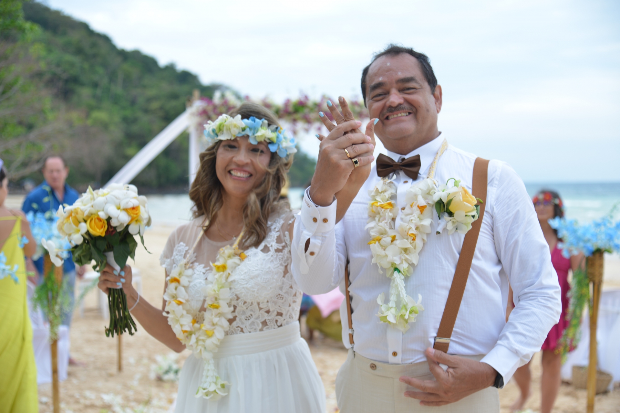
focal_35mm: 55
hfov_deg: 36.2
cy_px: 206
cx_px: 310
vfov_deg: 24.6
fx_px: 947
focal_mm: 55
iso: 100
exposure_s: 1/100
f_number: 4
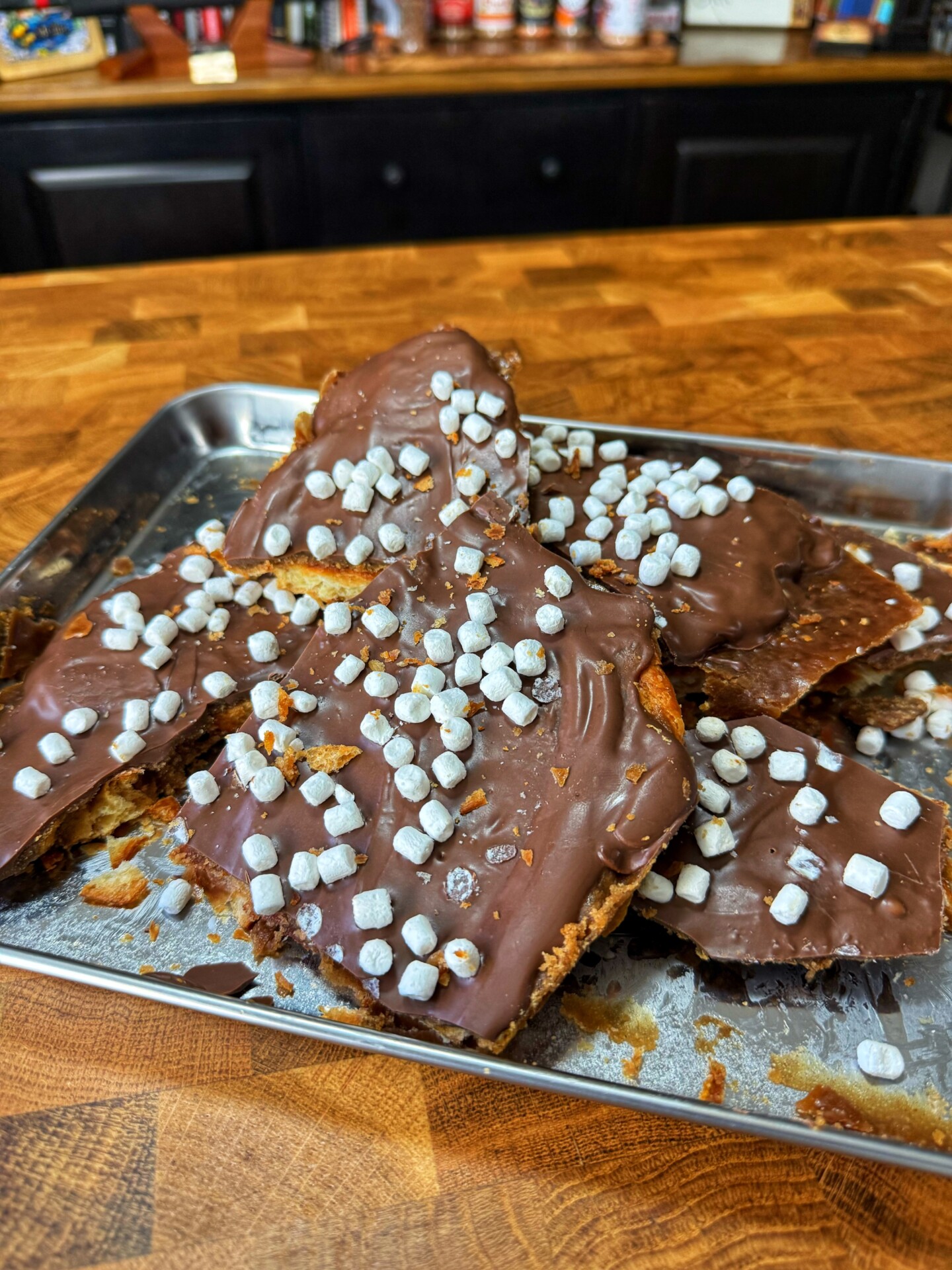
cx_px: 476
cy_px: 635
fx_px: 880
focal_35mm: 24
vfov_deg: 71.6
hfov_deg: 56.8
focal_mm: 6.76
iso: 200
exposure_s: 1/120
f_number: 1.78
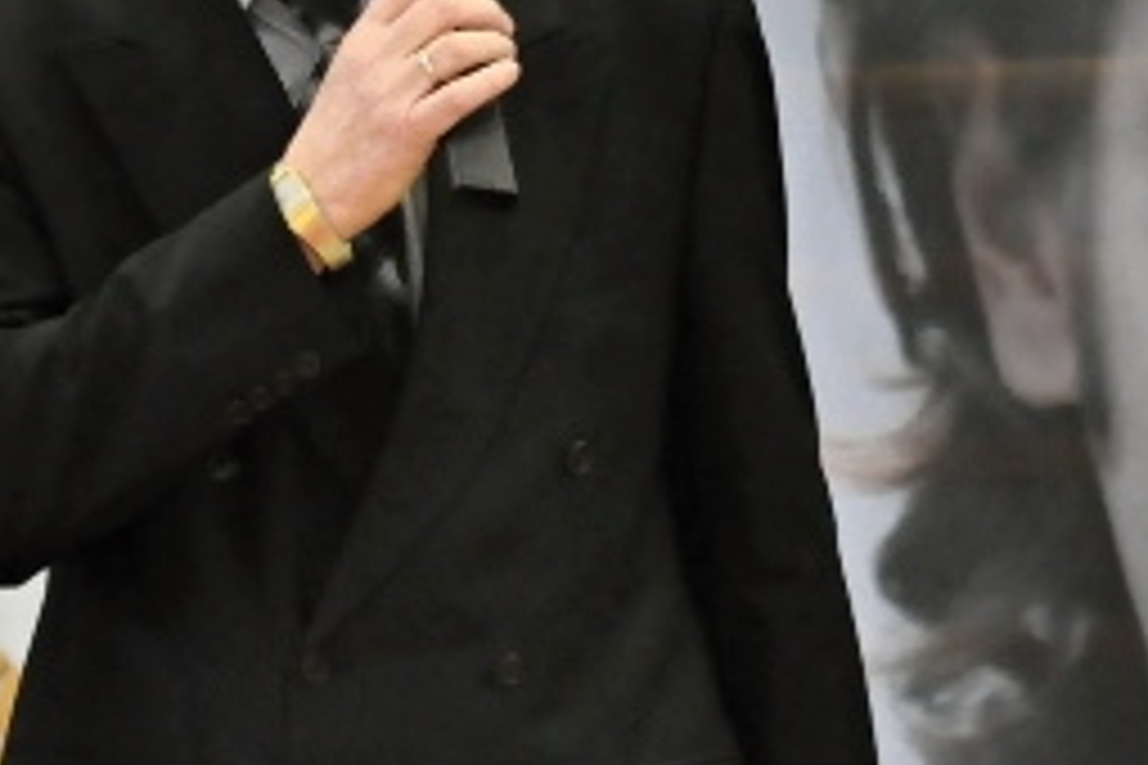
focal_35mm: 618
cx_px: 185
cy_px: 619
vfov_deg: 2.2
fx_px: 19706
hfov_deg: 3.3
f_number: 2.8
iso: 2500
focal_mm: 100
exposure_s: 1/200
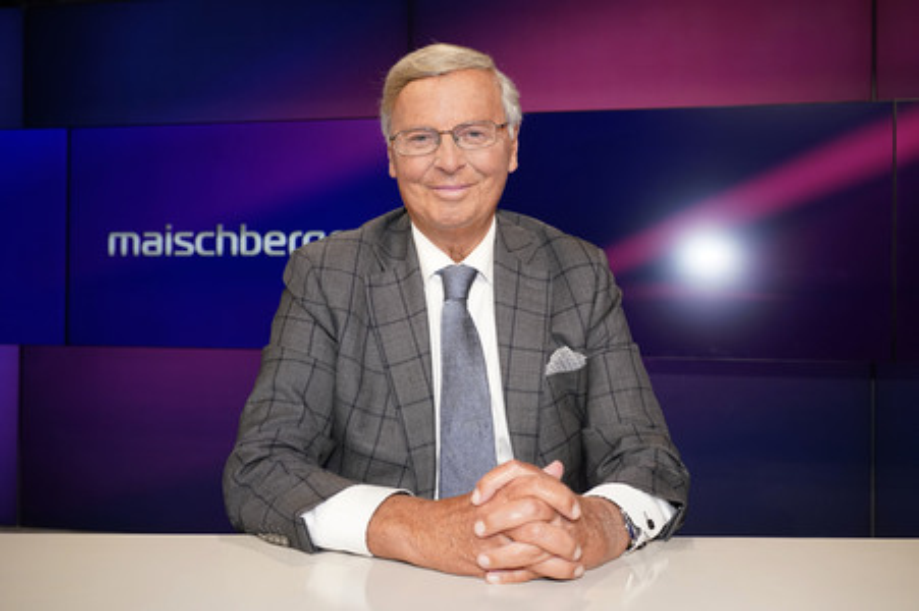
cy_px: 306
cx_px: 460
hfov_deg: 55.8
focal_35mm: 34
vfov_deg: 38.8
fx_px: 867
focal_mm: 34
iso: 2000
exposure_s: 1/125
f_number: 5.6
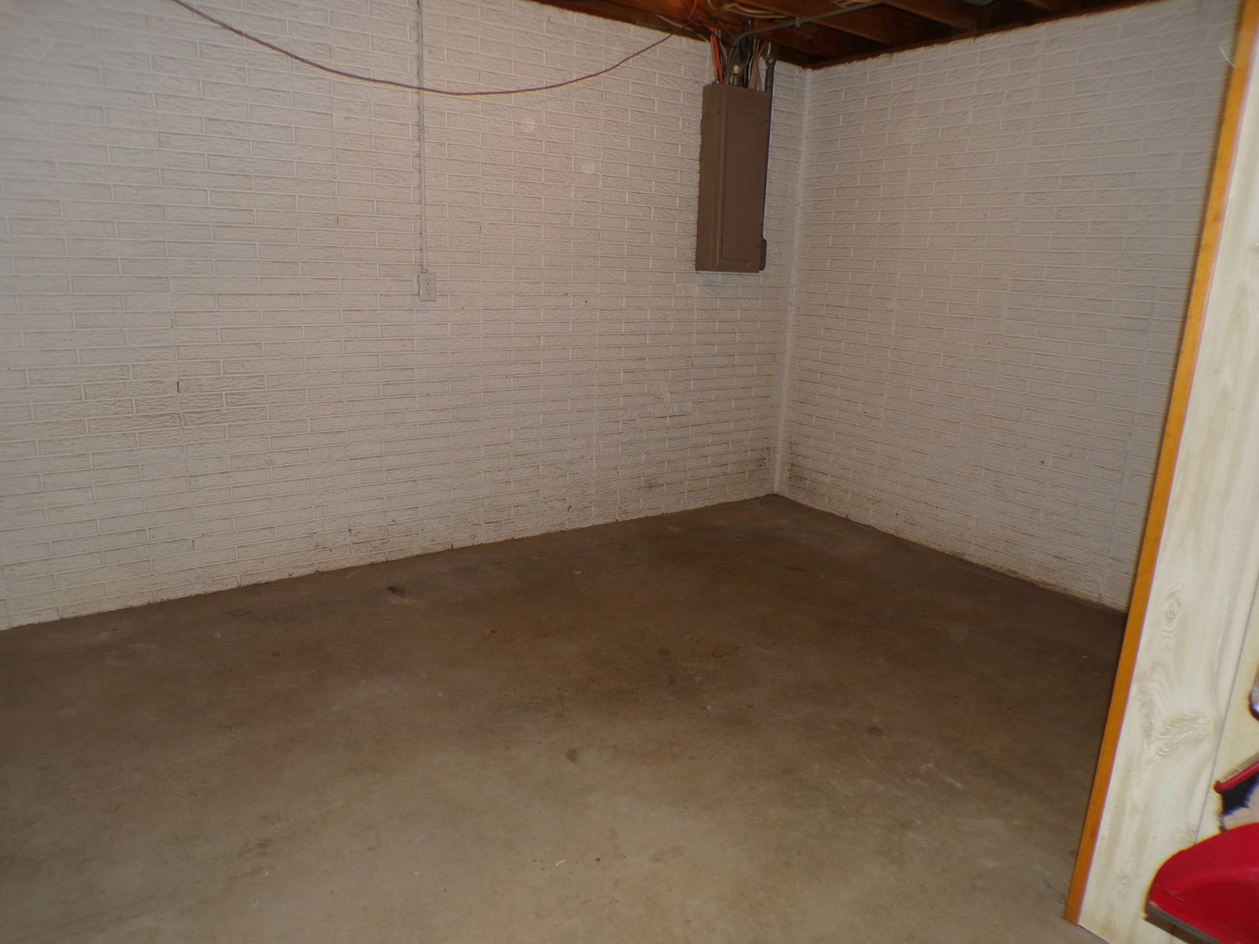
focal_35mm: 24
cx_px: 630
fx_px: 873
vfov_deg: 56.8
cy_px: 472
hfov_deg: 71.6
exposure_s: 1/60
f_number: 3
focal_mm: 4.3
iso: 200
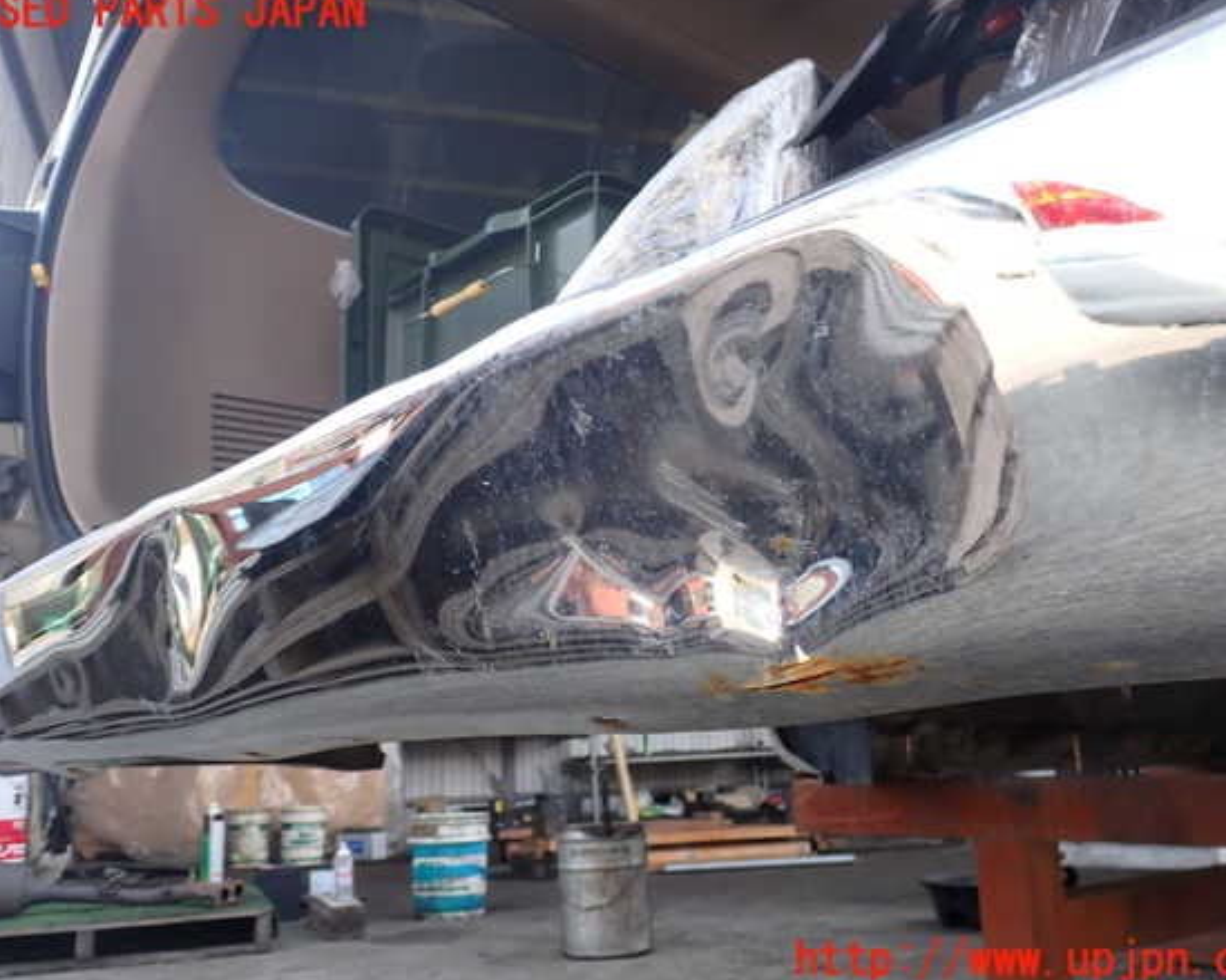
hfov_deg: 55.7
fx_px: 1161
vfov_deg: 45.8
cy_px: 487
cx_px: 630
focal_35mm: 32
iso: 100
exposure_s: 1/125
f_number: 3.2
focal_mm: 5.4
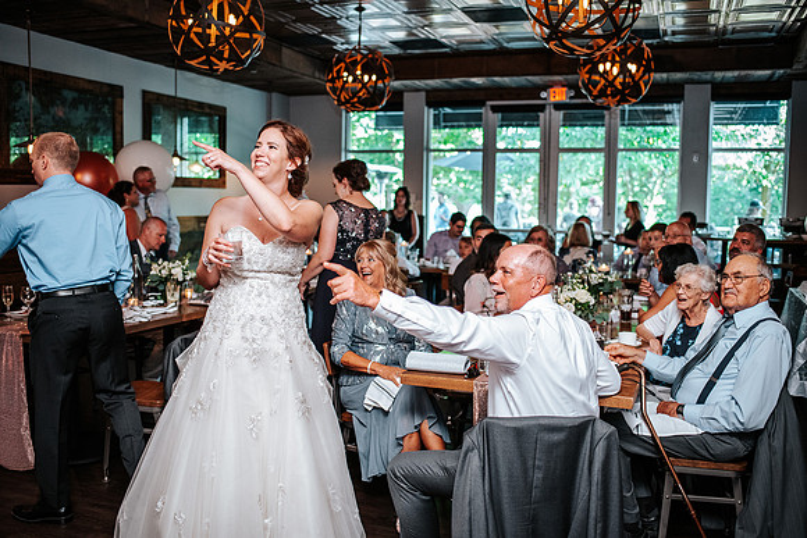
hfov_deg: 54.4
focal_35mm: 35
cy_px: 269
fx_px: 785
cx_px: 404
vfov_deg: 37.9
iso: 1800
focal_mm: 35
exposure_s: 1/200
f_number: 2.2
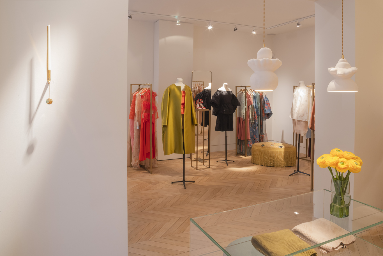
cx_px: 192
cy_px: 128
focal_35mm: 28
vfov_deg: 46.4
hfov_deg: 65.5
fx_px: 298
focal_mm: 28
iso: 400
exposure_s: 1/1.67
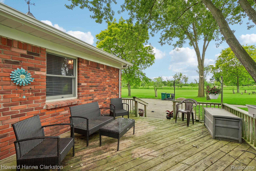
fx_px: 107
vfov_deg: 77.3
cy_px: 86
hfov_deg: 100.4
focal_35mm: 15
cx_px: 128
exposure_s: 1/30
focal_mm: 10
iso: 125
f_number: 8
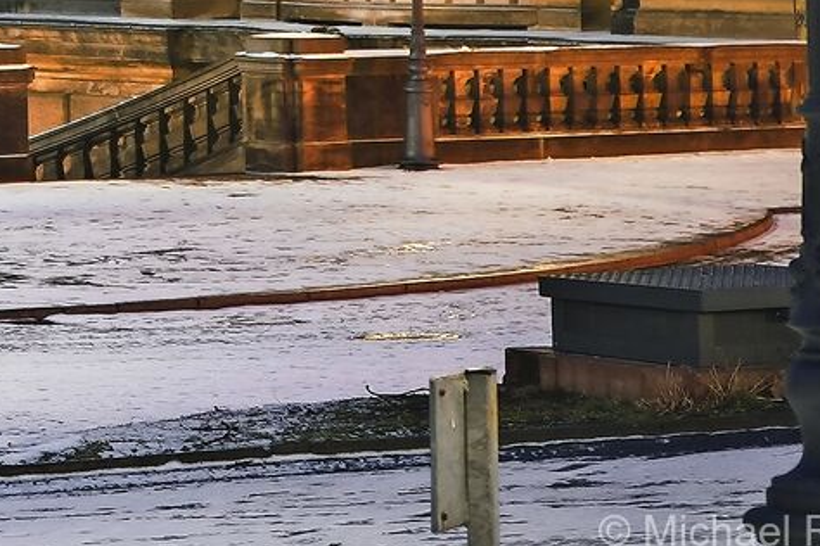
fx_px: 4897
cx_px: -964
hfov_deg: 8.9
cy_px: -886
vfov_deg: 6.1
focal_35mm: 215
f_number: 4
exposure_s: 5
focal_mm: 40
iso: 100
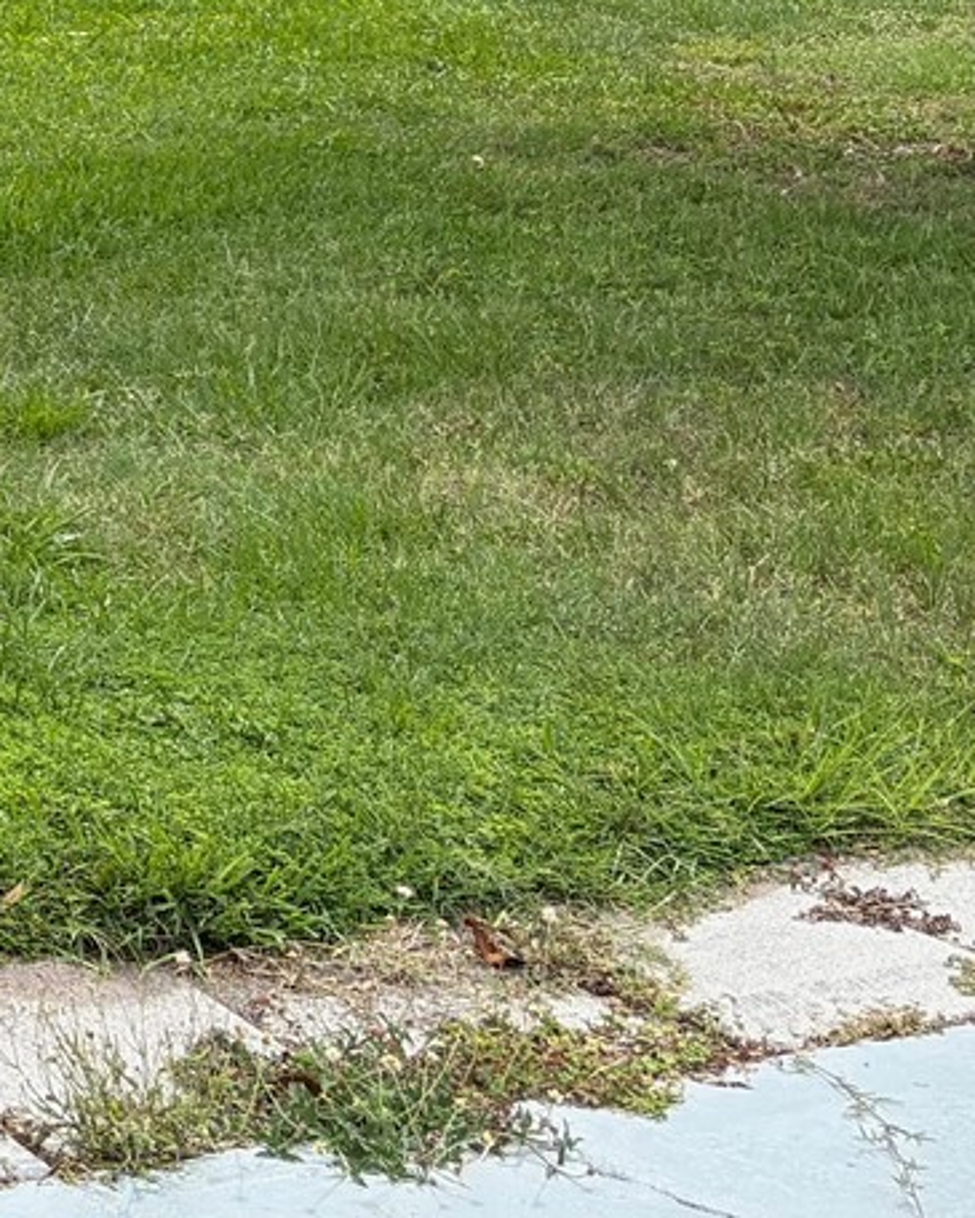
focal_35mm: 89
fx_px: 3209
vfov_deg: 20.0
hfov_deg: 14.5
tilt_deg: -0.3
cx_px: -927
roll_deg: -0.5
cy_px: -299
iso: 64
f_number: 1.6
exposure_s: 1/2283
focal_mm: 5.96
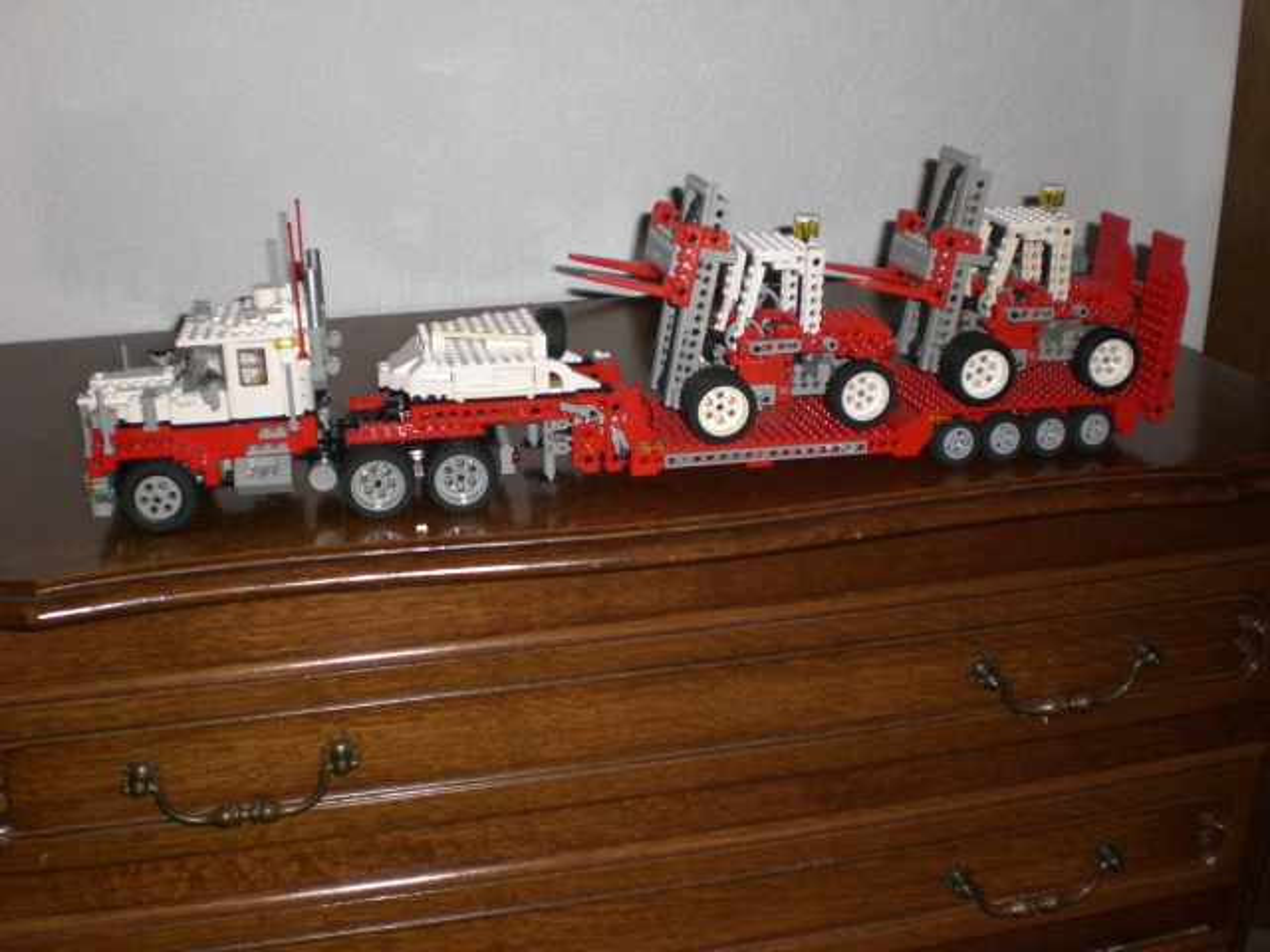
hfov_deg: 49.0
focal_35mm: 38
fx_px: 1394
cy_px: 476
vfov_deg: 37.7
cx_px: 635
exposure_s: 1/60
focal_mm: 6.3
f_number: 3.1
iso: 200
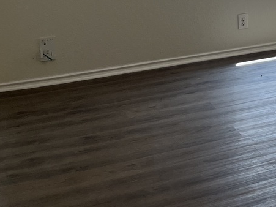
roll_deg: +0.6
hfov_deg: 19.7
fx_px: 662
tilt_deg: -1.1
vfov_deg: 16.1
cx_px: 439
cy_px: -115
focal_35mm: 83
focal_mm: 5.1
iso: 100
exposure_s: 1/120
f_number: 1.6
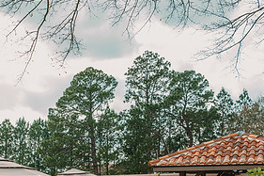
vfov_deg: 20.0
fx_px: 484
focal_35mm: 66
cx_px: 16
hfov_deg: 29.0
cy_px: 170
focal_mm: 32
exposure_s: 1/200
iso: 50
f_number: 5.6
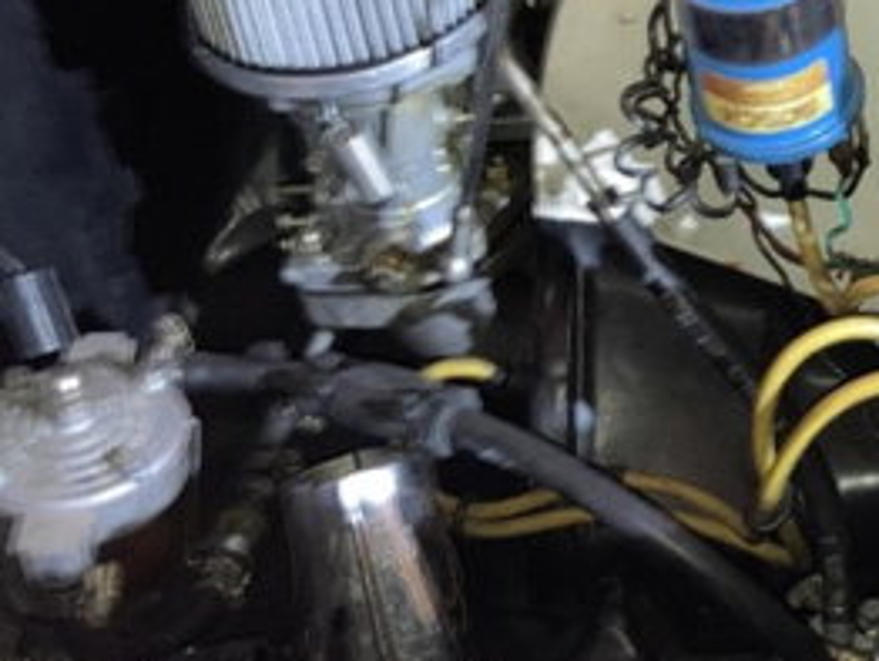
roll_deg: -1.1
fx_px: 2084
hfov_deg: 21.5
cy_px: 121
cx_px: 1154
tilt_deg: -36.4
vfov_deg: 17.8
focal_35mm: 82
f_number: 1.8
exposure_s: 1/4
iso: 80
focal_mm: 3.99
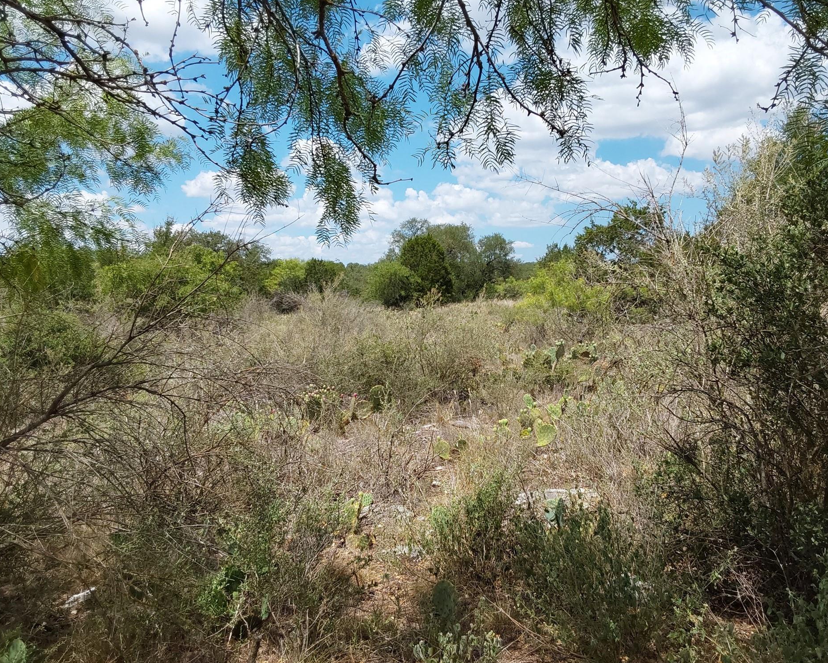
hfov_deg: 58.7
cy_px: 337
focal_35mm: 30
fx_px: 735
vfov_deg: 48.5
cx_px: 449
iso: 50
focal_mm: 2.91
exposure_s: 1/2180
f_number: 1.9
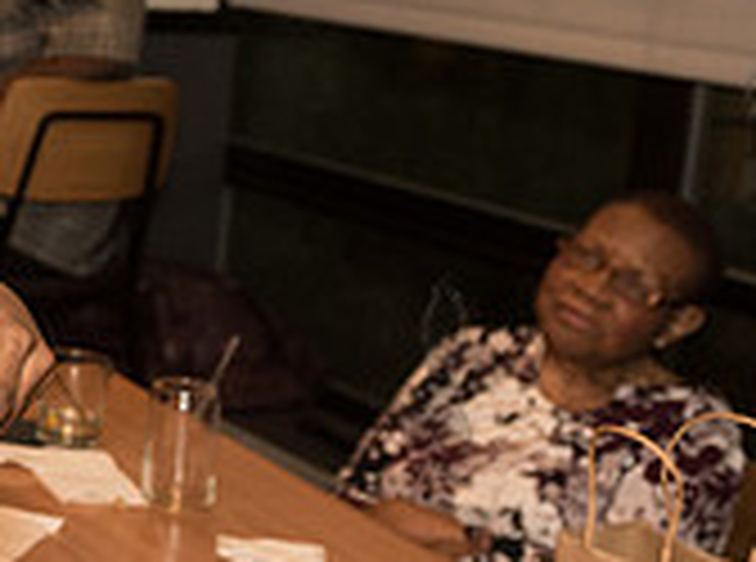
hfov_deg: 19.4
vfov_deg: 16.4
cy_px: 117
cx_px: -358
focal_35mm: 89
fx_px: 1938
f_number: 3.5
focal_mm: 24
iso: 1250
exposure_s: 1/320
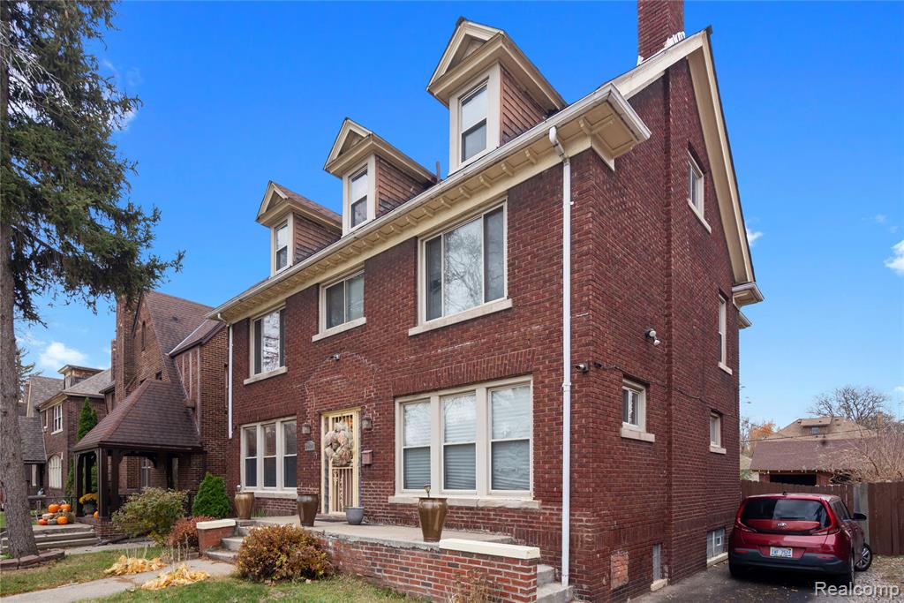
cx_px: 452
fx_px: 753
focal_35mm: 30
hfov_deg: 61.9
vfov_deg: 43.6
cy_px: 302
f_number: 9
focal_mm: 30
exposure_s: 1/8
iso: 400
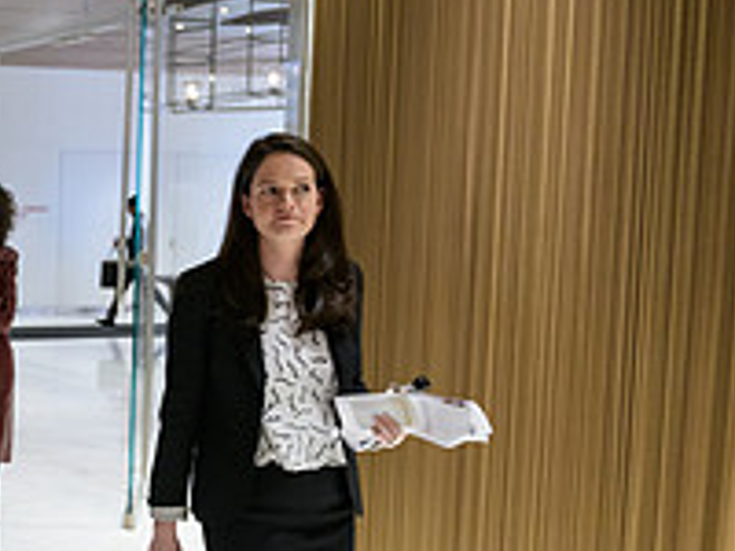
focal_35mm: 67
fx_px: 1423
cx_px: -257
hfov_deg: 24.6
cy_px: 336
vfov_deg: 21.9
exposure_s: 1/125
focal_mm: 24
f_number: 3.2
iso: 1250
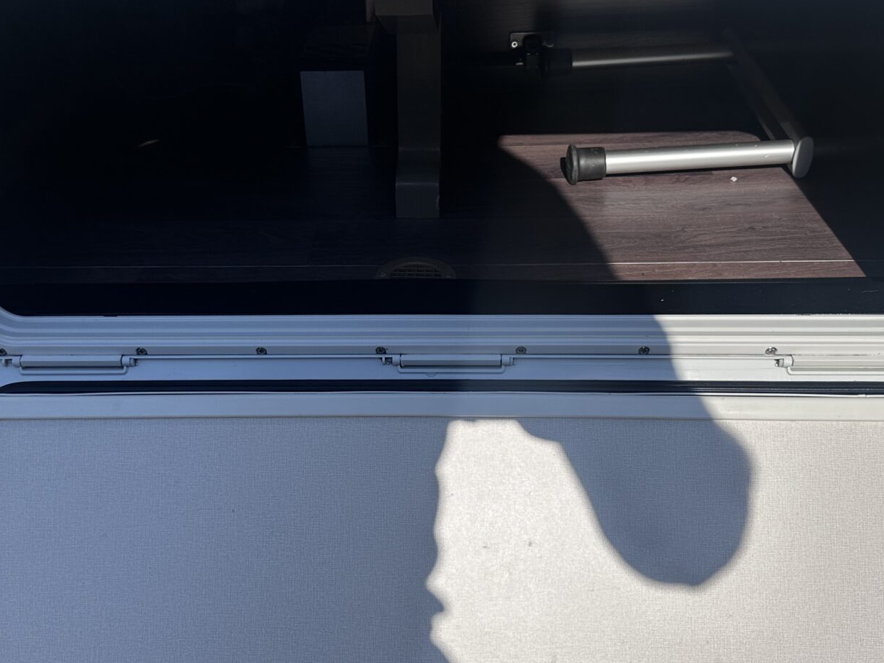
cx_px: 410
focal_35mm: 40
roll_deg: +1.9
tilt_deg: -28.2
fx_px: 1022
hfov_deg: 46.8
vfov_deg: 36.0
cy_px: 329
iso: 80
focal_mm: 6.86
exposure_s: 1/8197
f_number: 1.78
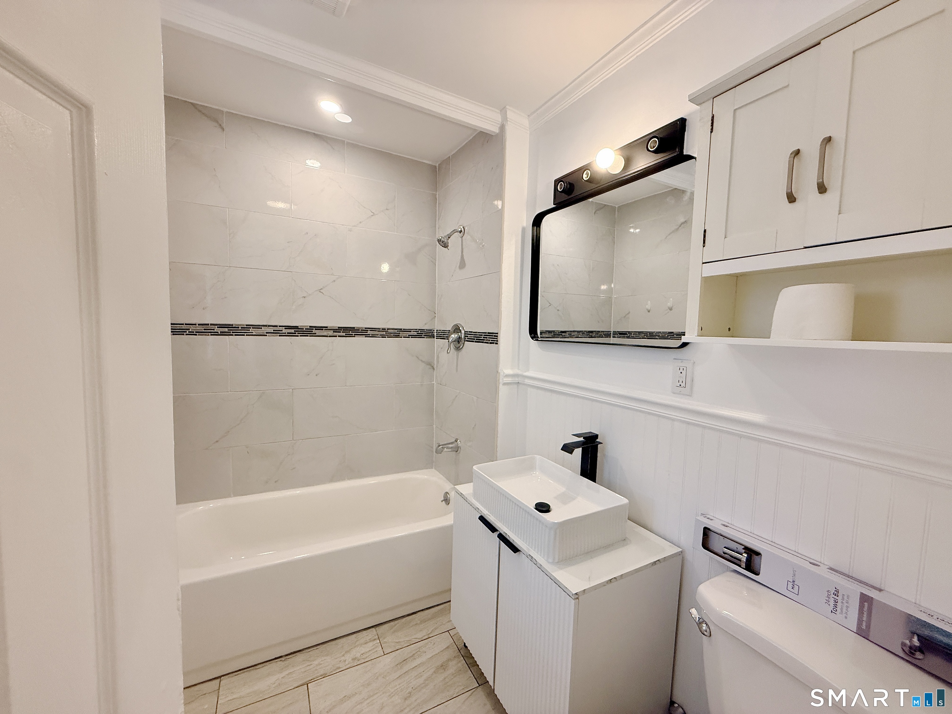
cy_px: 357
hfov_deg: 102.1
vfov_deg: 85.7
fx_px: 385
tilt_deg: -3.6
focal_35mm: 14
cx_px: 476
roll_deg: -1.4
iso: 200
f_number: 2.2
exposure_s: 1/120
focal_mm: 2.22
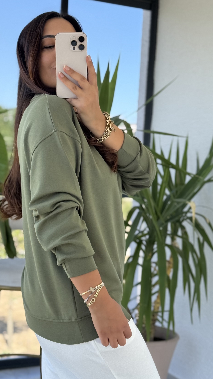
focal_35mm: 64
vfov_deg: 32.8
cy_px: 195
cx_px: 91
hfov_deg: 18.8
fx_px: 643
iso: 80
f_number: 1.78
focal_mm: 6.76
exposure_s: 1/747
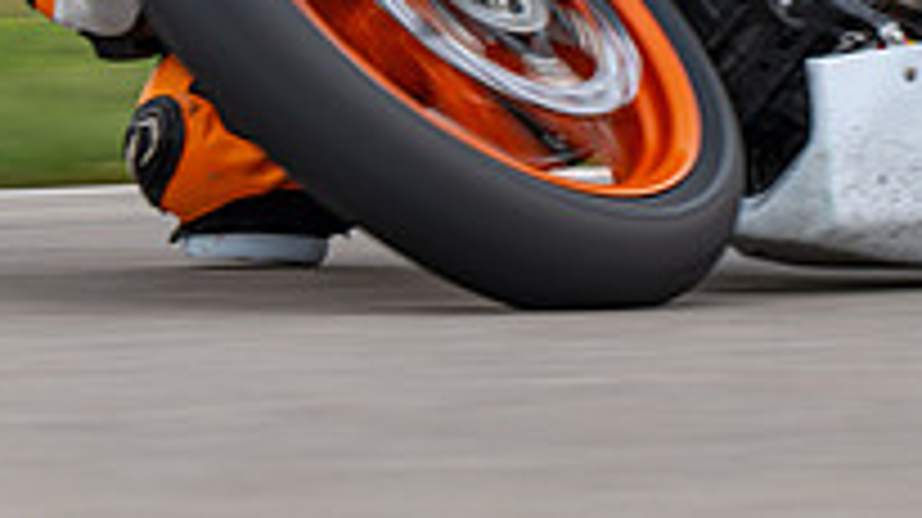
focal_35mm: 1456
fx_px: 35573
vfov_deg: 0.8
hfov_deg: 1.5
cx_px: 378
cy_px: -349
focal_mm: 490
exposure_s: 1/160
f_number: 8
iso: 110
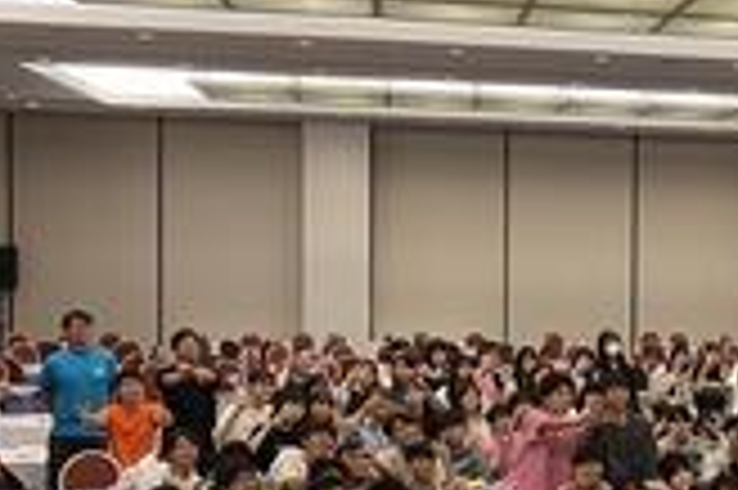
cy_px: 324
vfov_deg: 19.1
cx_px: 806
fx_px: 1454
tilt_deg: -2.7
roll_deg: -0.8
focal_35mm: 71
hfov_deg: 26.3
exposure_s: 1/60
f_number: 1.8
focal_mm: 3.99
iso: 64
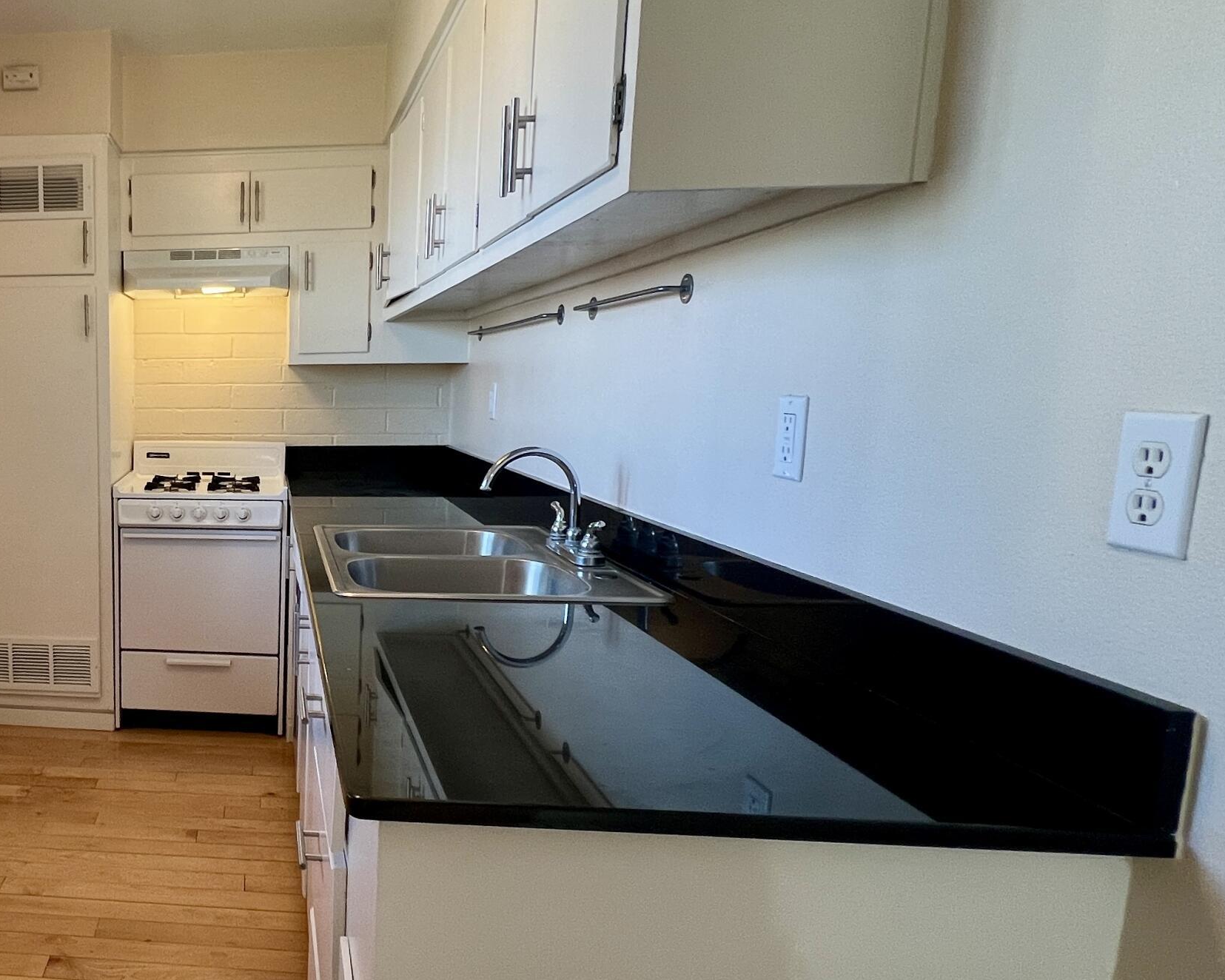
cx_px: 144
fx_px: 834
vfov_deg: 60.8
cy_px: 536
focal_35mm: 23
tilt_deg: -8.8
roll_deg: +0.5
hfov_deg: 62.1
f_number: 1.8
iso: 160
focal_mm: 1.57
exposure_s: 1/120
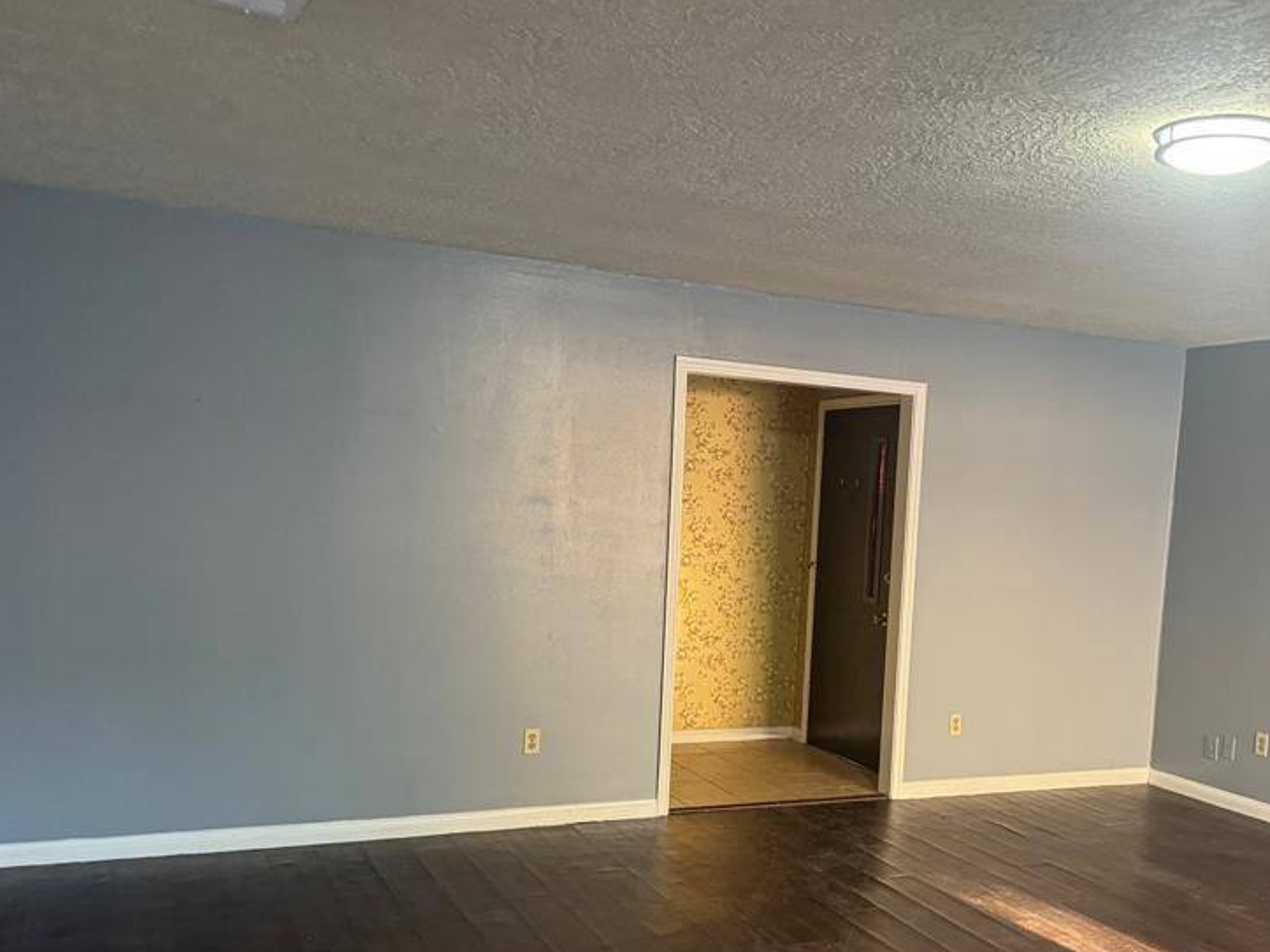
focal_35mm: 34
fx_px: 1247
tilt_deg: -5.9
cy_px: 602
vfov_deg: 41.4
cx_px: 780
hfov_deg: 53.5
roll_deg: -3.0
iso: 500
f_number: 1.78
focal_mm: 6.76
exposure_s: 1/60
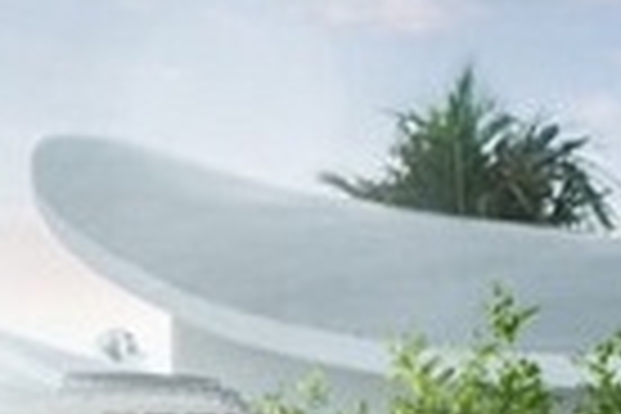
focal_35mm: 165
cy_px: 749
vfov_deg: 8.0
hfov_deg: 10.9
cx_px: 1390
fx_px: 2846
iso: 200
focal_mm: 35
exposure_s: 1/125
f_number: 5.6
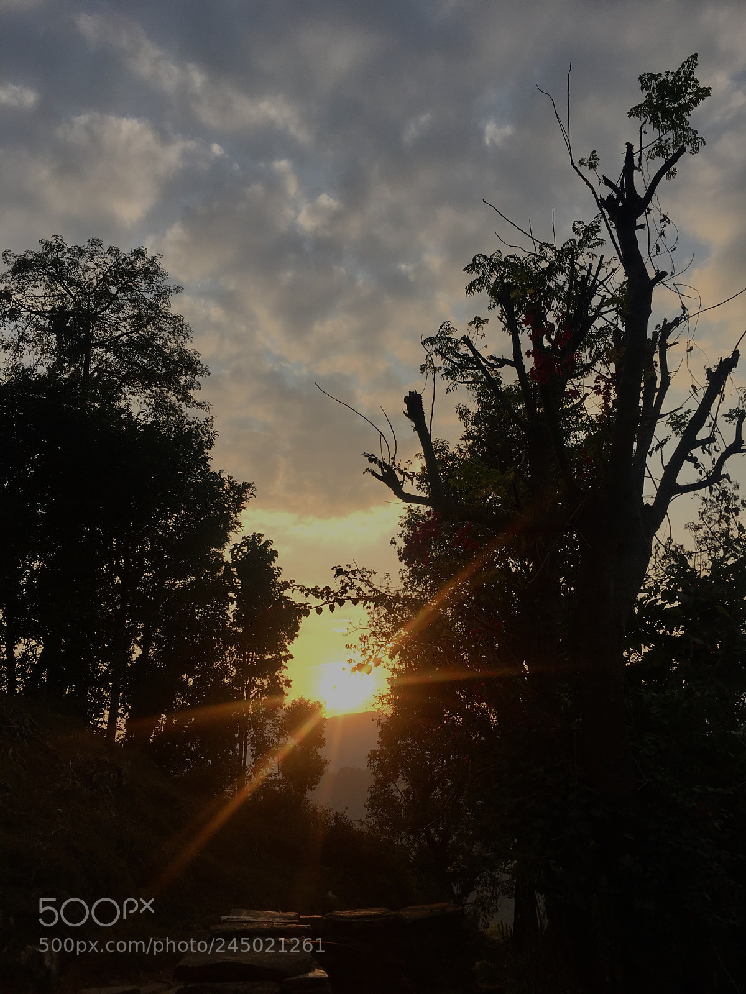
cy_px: 497
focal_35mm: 29
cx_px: 373
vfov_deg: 61.7
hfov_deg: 48.2
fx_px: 833
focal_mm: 4.15
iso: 25
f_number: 2.2
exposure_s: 1/801
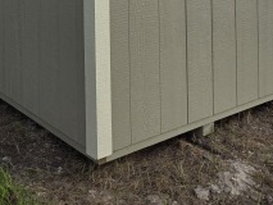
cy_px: -83
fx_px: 544
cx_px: 146
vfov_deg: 19.2
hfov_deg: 28.1
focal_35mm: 69
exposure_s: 1/3788
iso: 80
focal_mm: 6.3
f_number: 1.7
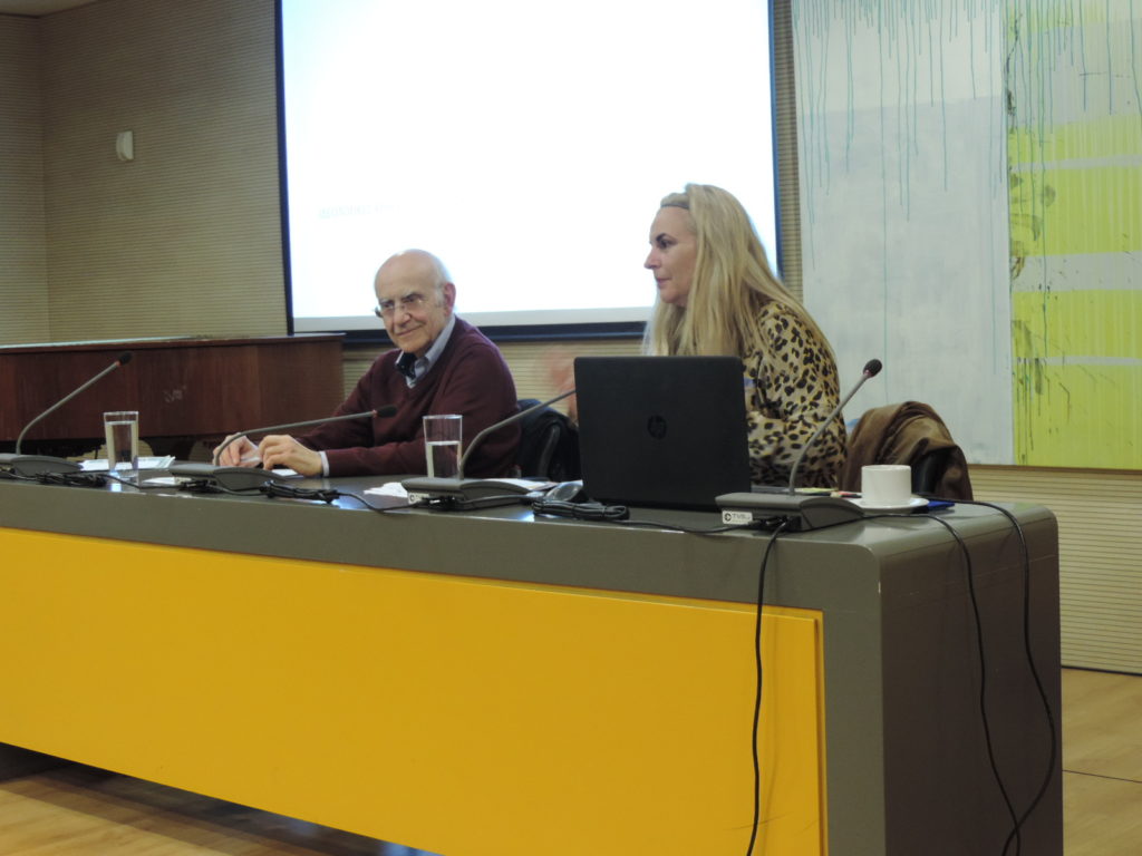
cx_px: 571
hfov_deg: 34.9
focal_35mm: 55
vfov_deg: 26.6
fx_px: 1814
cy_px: 428
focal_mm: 9.8
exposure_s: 1/15
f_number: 3.7
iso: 400
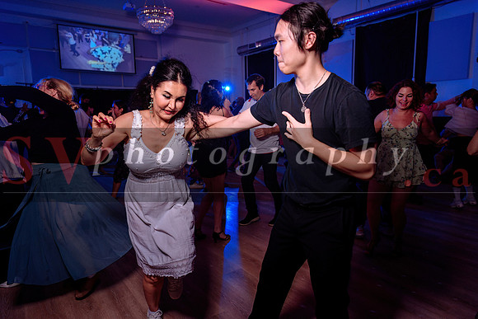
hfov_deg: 73.7
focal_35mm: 24
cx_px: 239
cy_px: 160
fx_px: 319
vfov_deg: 53.2
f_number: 3.2
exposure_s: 1/60
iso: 800
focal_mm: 24
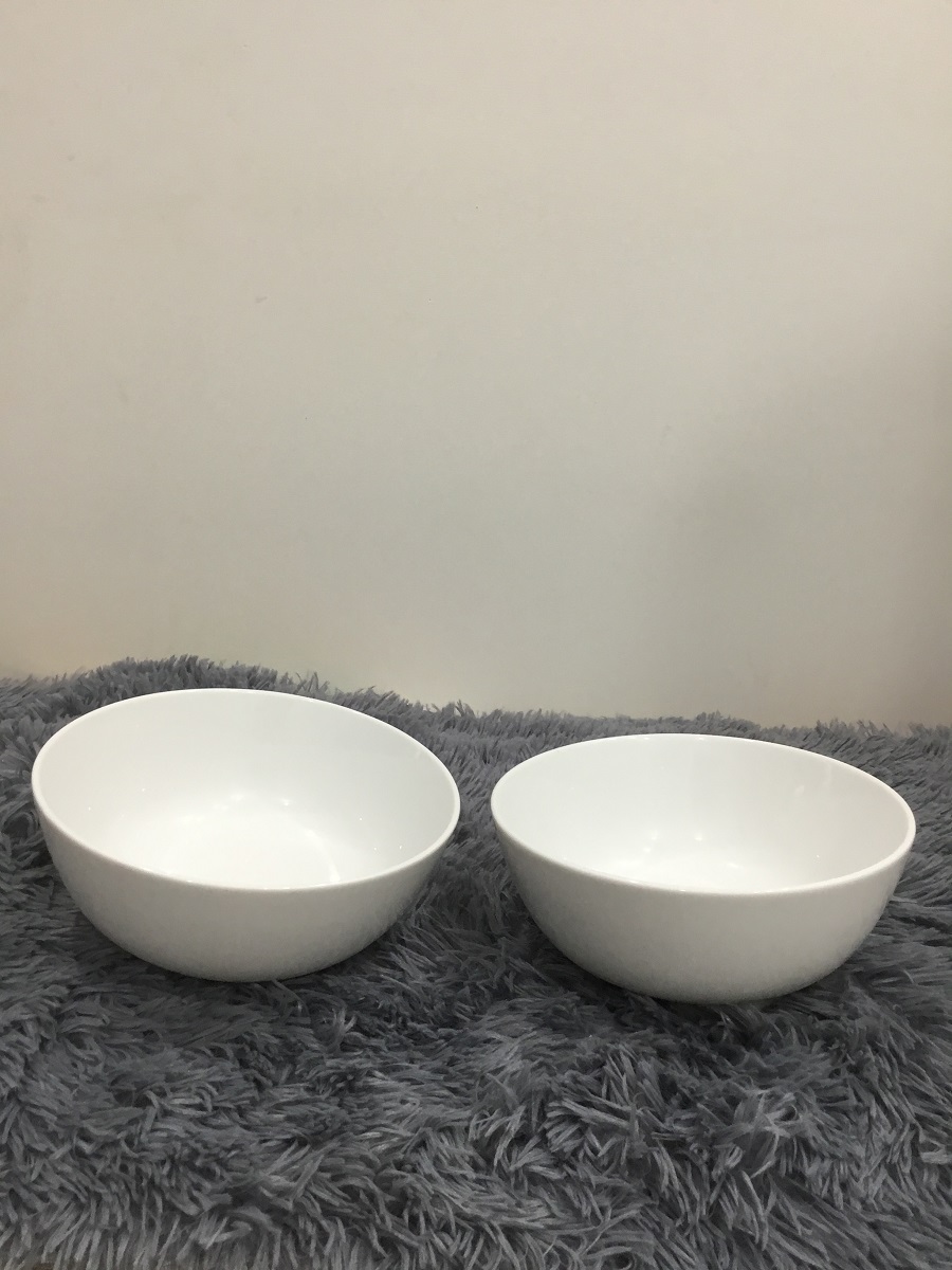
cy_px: 635
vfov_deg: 58.4
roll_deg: -1.9
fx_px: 1137
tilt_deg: -19.2
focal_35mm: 31
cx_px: 476
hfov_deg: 45.4
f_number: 2.4
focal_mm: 3.3
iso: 64
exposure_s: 1/33
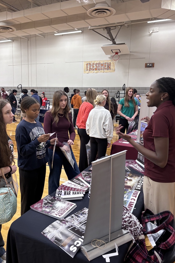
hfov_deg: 46.3
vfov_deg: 65.5
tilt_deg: -5.4
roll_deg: -1.6
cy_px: 131
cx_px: 80
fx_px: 204
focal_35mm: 28
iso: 160
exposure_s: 1/60
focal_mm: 5.96
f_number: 1.6
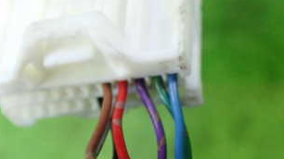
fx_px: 482
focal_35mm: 64
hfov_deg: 32.8
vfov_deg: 18.5
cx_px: 123
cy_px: 146
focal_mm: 5.4
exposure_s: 1/40
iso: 800
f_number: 2.3
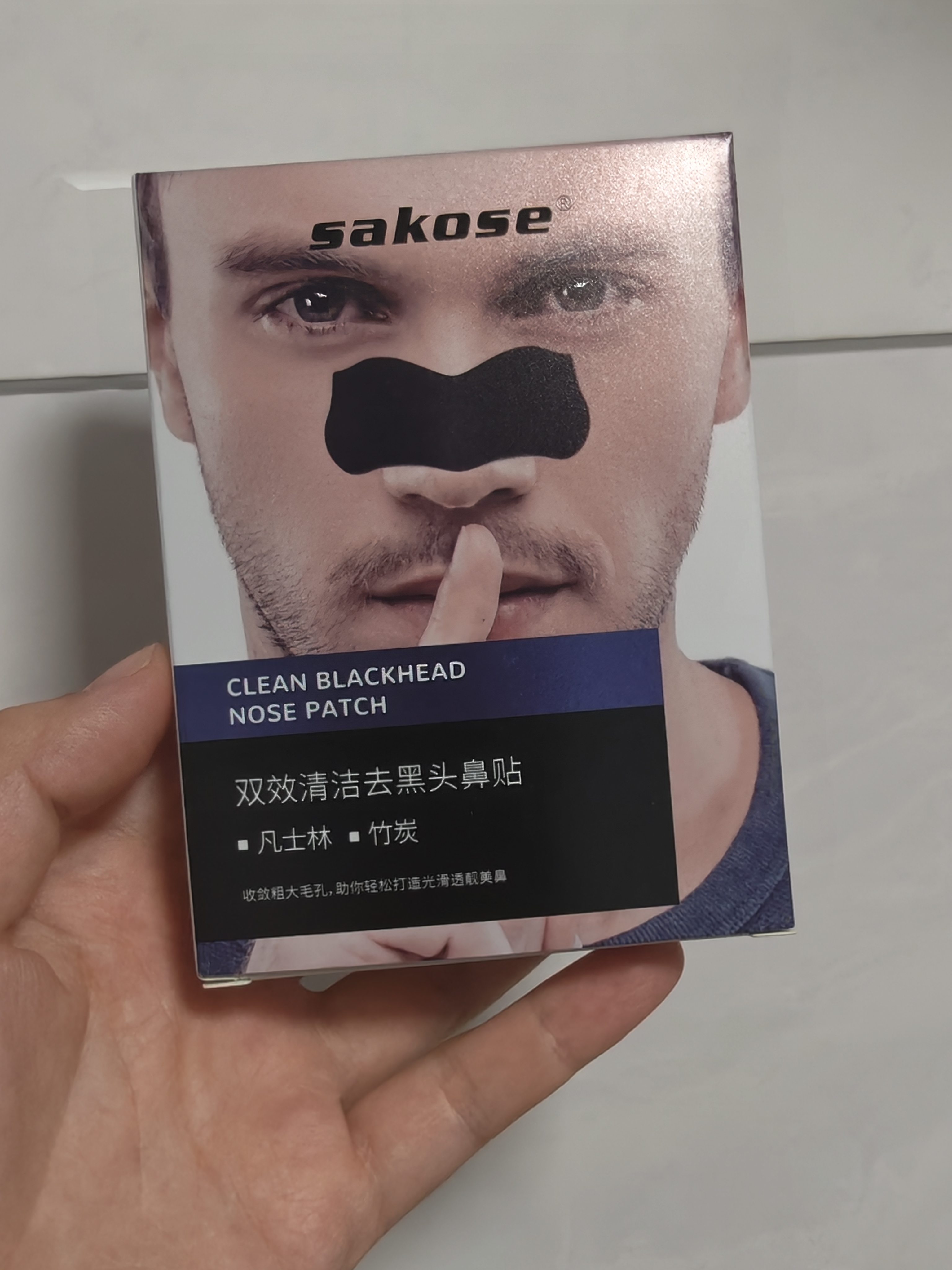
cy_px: 635
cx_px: 476
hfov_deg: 30.9
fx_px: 1723
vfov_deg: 40.4
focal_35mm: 47
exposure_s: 1/63
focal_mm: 2.3
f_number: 2
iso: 800
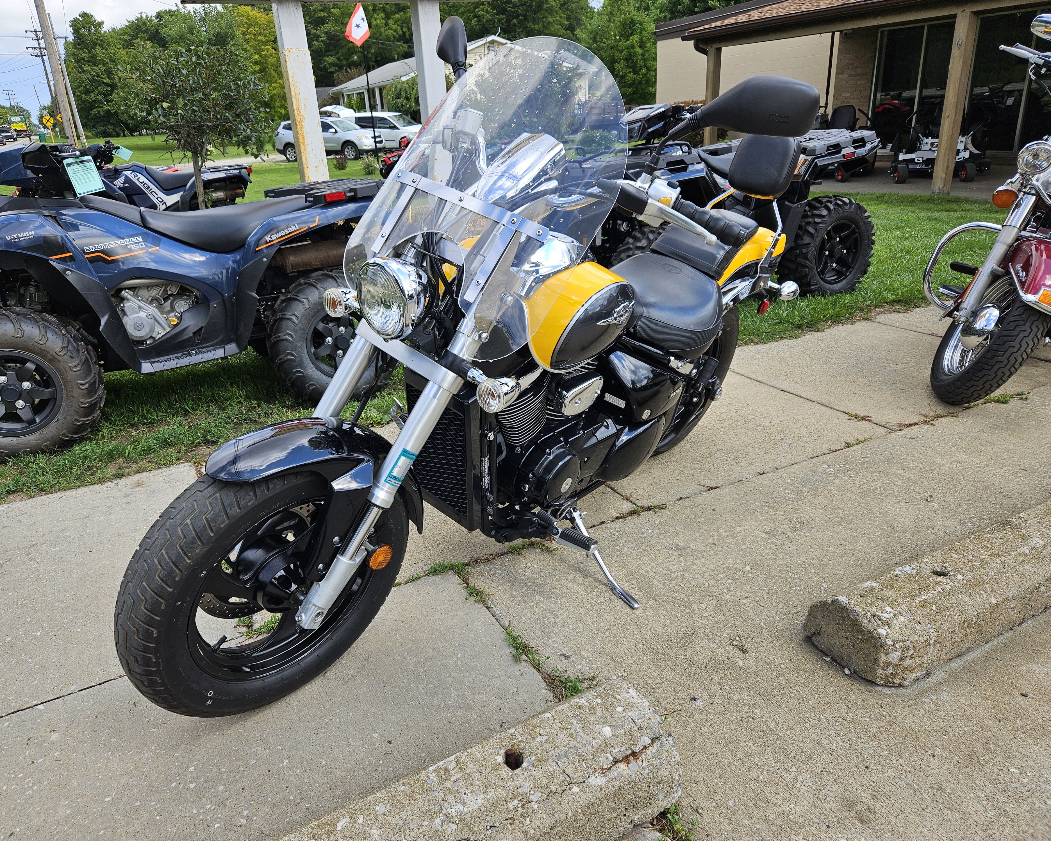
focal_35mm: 24
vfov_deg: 58.8
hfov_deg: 70.2
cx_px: 495
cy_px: 420
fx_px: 746
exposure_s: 1/717
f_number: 1.8
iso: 25
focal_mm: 5.4
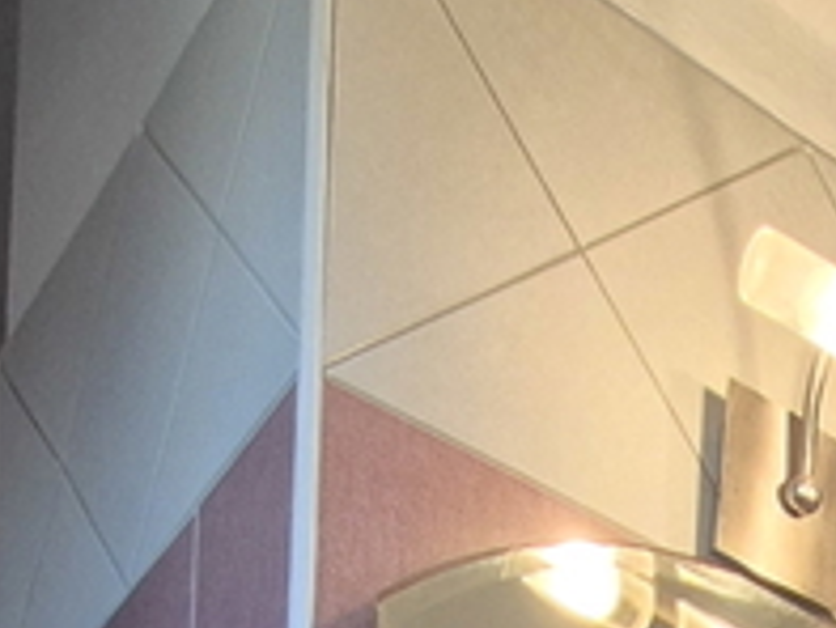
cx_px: 1095
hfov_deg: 22.1
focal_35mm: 79
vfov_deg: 11.4
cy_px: 1859
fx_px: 1909
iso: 100
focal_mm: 2.2
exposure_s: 1/50
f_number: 2.2
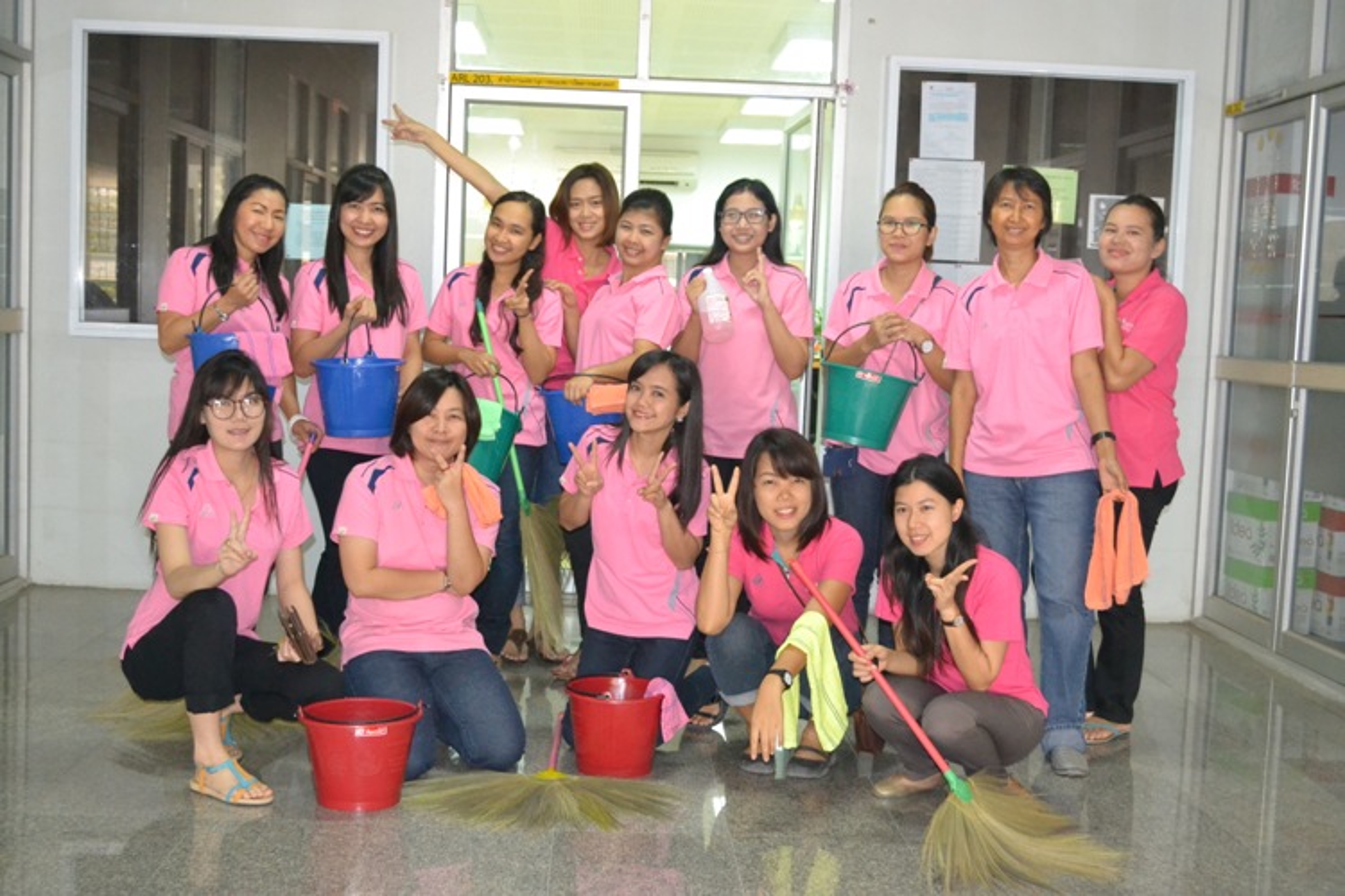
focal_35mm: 44
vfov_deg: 30.8
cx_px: 672
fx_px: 1625
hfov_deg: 45.0
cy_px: 448
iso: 3200
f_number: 4.5
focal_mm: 29
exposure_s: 1/60
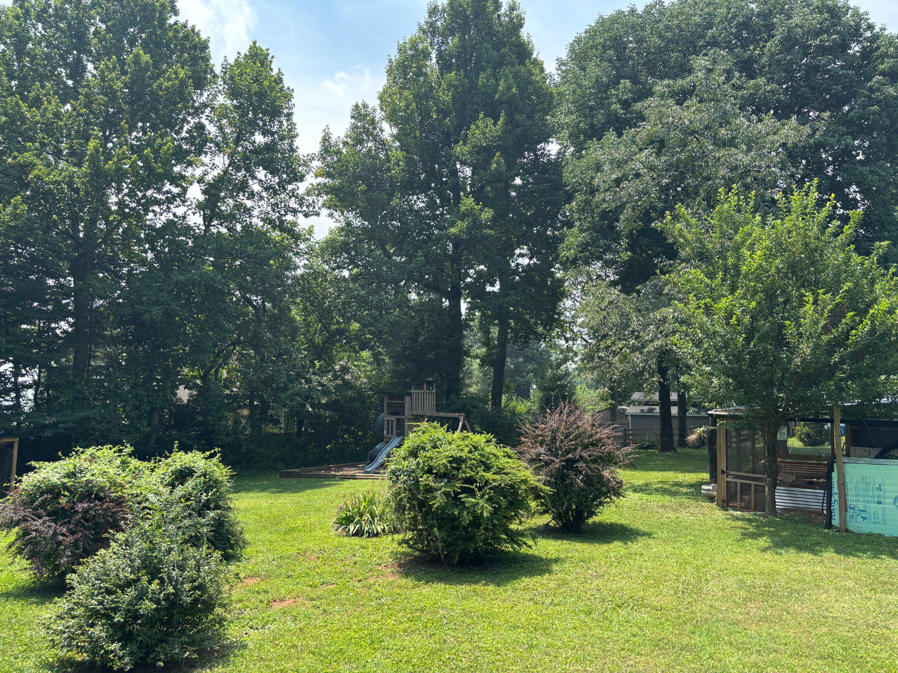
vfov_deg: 53.1
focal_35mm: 26
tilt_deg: +3.8
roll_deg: -1.6
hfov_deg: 67.3
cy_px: 336
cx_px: 449
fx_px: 674
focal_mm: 5.96
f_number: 1.6
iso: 50
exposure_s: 1/1058
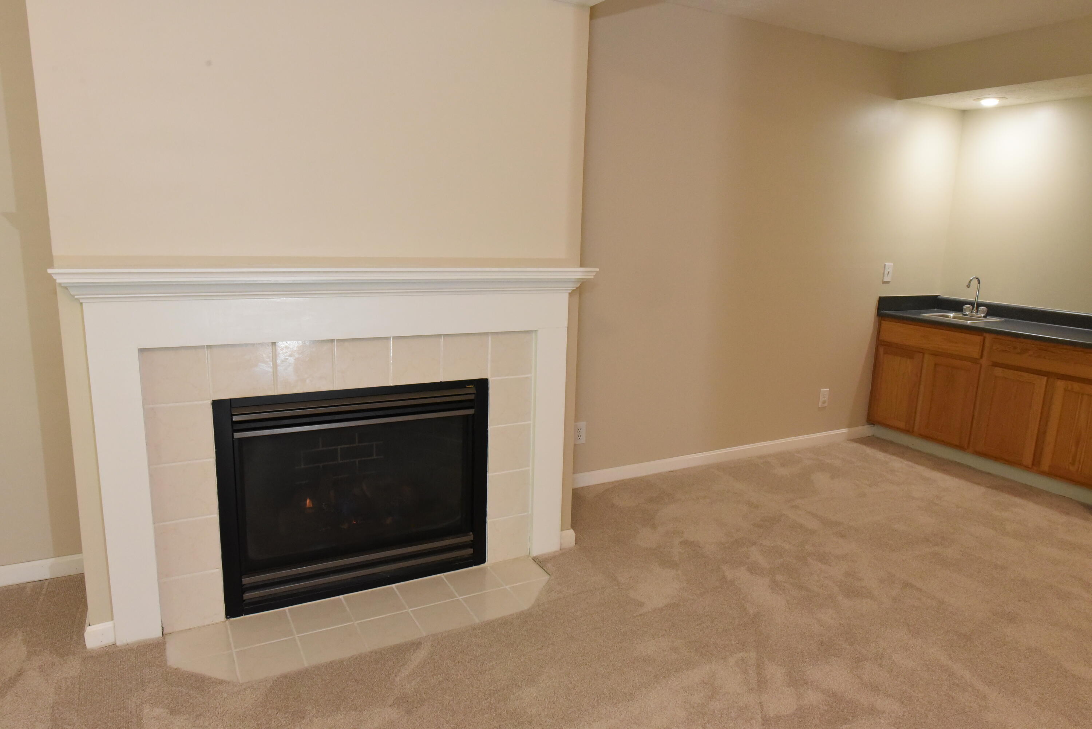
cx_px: 546
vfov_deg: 53.2
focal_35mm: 24
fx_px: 728
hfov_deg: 73.7
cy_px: 364
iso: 6400
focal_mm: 24
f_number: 11
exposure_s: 1/60
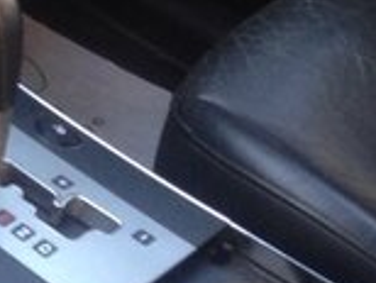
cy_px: -101
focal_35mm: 141
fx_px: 1534
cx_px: -295
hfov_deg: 12.7
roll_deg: -10.4
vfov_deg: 10.3
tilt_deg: -28.8
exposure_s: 1/20
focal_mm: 4.12
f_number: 2.4
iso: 64
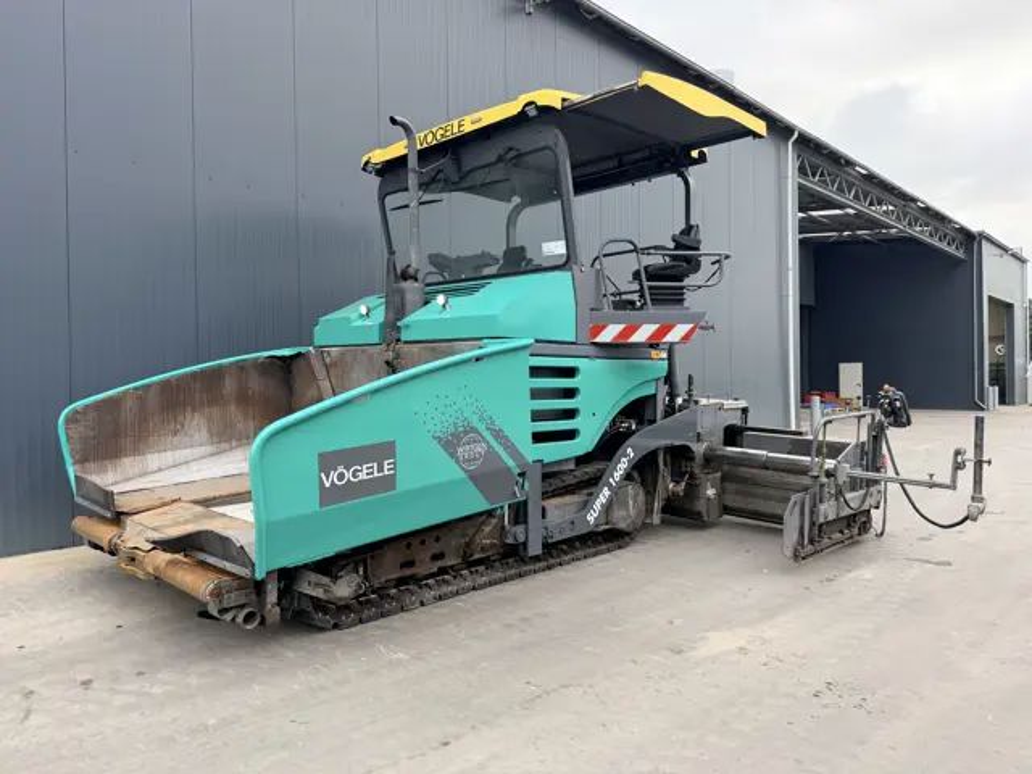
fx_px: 716
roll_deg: +0.3
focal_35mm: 24
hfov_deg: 71.6
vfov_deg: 56.8
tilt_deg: +0.7
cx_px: 516
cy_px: 387
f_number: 1.78
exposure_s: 1/195
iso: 125
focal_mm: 6.76
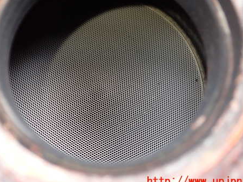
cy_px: 67
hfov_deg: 46.7
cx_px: 107
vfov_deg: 35.8
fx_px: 281
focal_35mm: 40
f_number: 2.3
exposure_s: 1/60
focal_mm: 5.4
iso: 160
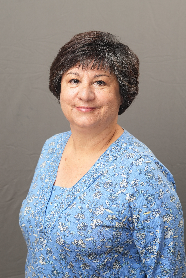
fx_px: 666
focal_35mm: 86
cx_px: 93
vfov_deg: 23.6
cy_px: 139
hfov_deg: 15.9
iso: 200
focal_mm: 57.6
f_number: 5.6
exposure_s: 1/250
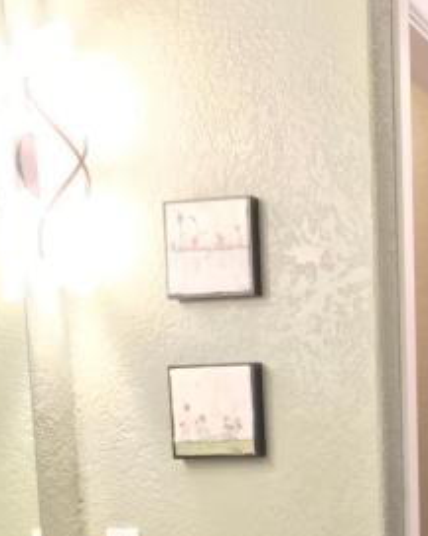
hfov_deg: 18.9
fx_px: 1269
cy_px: 629
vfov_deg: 22.2
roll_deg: +1.4
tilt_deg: -9.6
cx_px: 369
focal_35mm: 80
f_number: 2.2
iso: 200
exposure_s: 1/24
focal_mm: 4.15
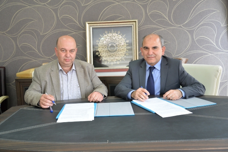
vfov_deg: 31.9
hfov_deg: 46.4
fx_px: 266
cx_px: 114
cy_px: 76
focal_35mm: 42
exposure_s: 1/50
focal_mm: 42
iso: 800
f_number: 4.2
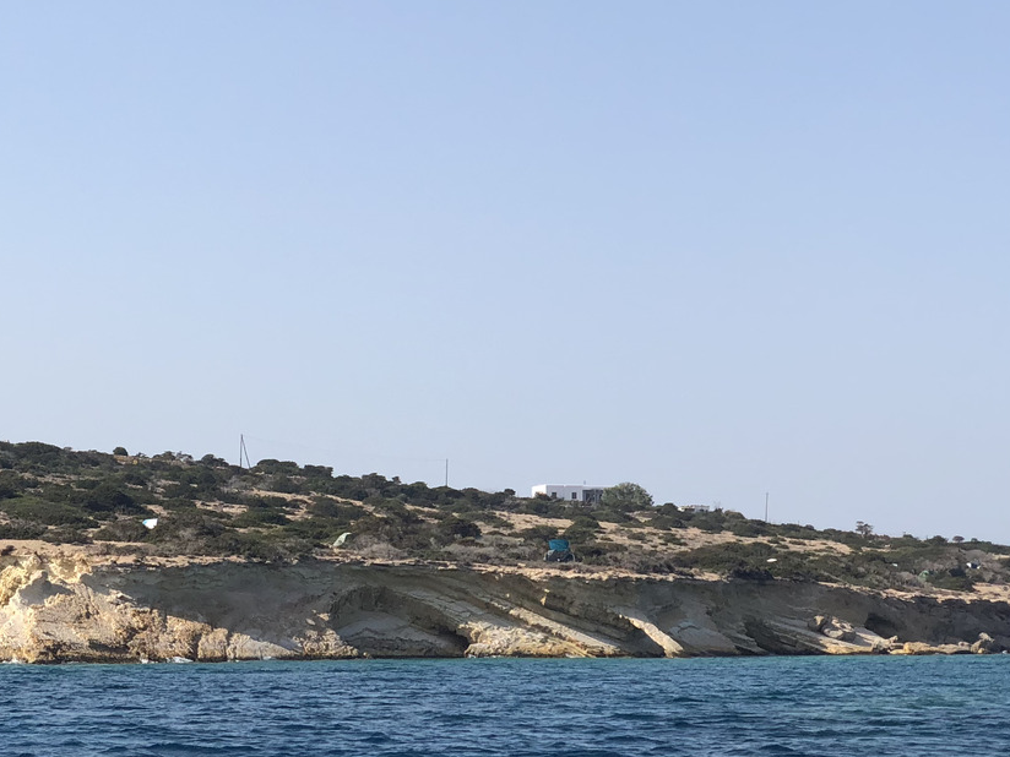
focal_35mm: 101
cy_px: 527
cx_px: 34
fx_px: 2947
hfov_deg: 19.0
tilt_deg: +3.9
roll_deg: +0.0
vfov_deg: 14.6
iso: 16
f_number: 2.4
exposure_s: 1/1230
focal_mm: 6
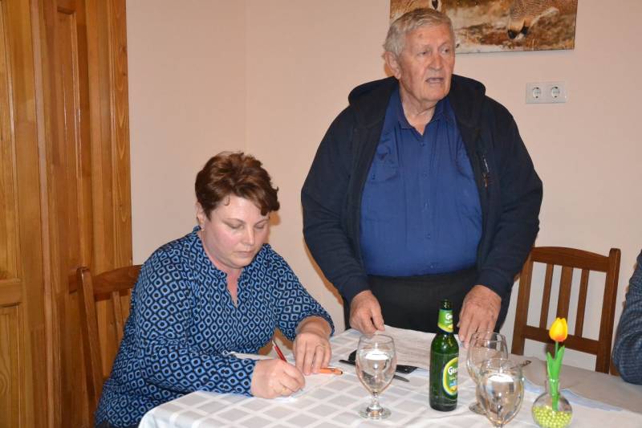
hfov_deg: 49.6
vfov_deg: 34.2
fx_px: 695
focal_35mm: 39
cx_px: 321
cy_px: 214
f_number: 4
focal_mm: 26
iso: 3200
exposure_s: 1/60
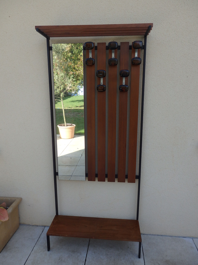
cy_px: 132
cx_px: 99
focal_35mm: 25
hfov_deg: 54.9
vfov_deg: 69.4
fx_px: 191
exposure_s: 1/500
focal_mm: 4.5
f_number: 3
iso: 125
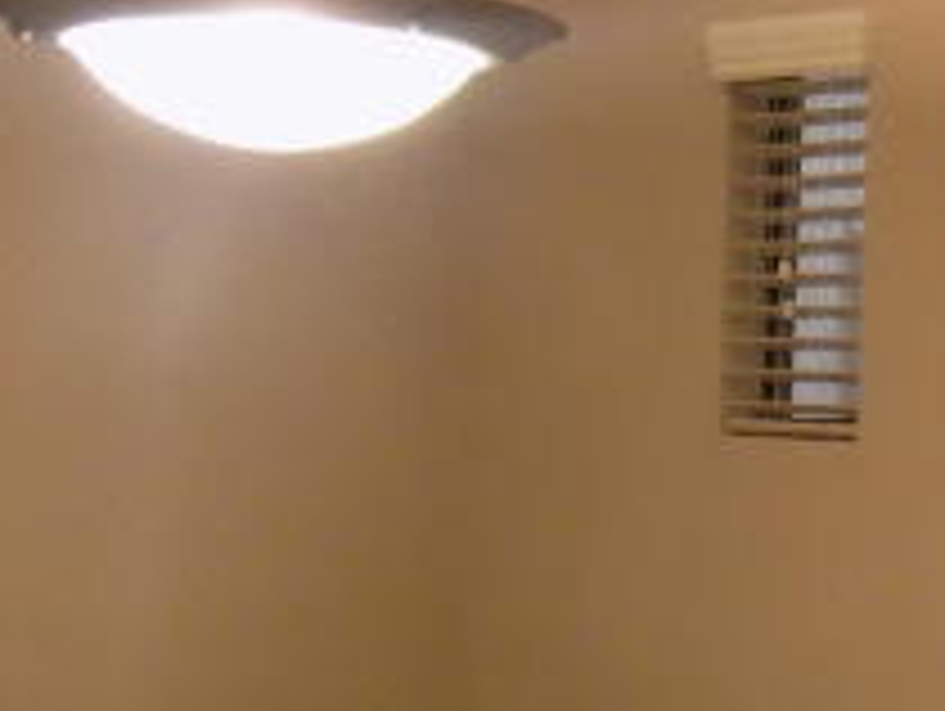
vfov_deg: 13.2
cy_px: 603
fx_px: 3061
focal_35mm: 112
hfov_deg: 17.4
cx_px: 720
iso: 250
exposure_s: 1/30
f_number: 3.1
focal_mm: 4
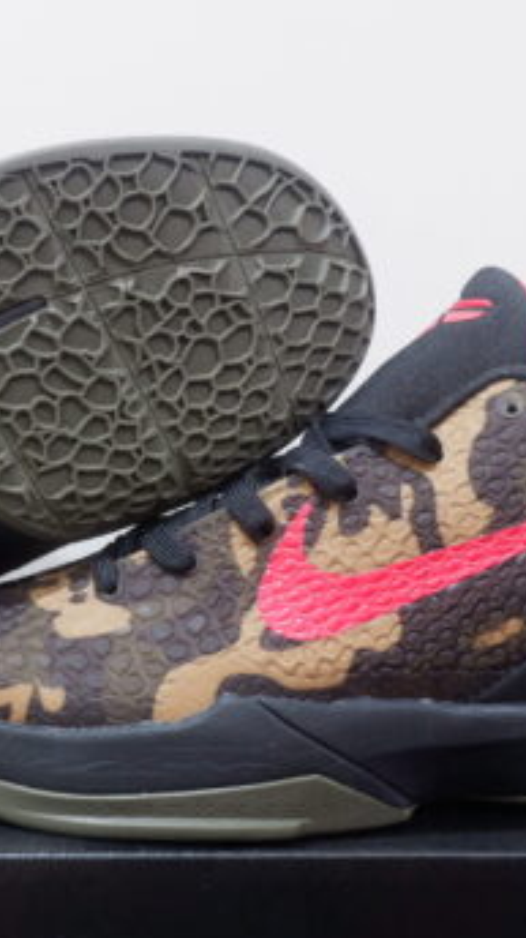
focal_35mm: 42
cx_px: 185
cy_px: 519
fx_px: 1043
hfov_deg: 28.2
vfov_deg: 48.3
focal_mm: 15
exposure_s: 1/25
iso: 1000
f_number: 3.5
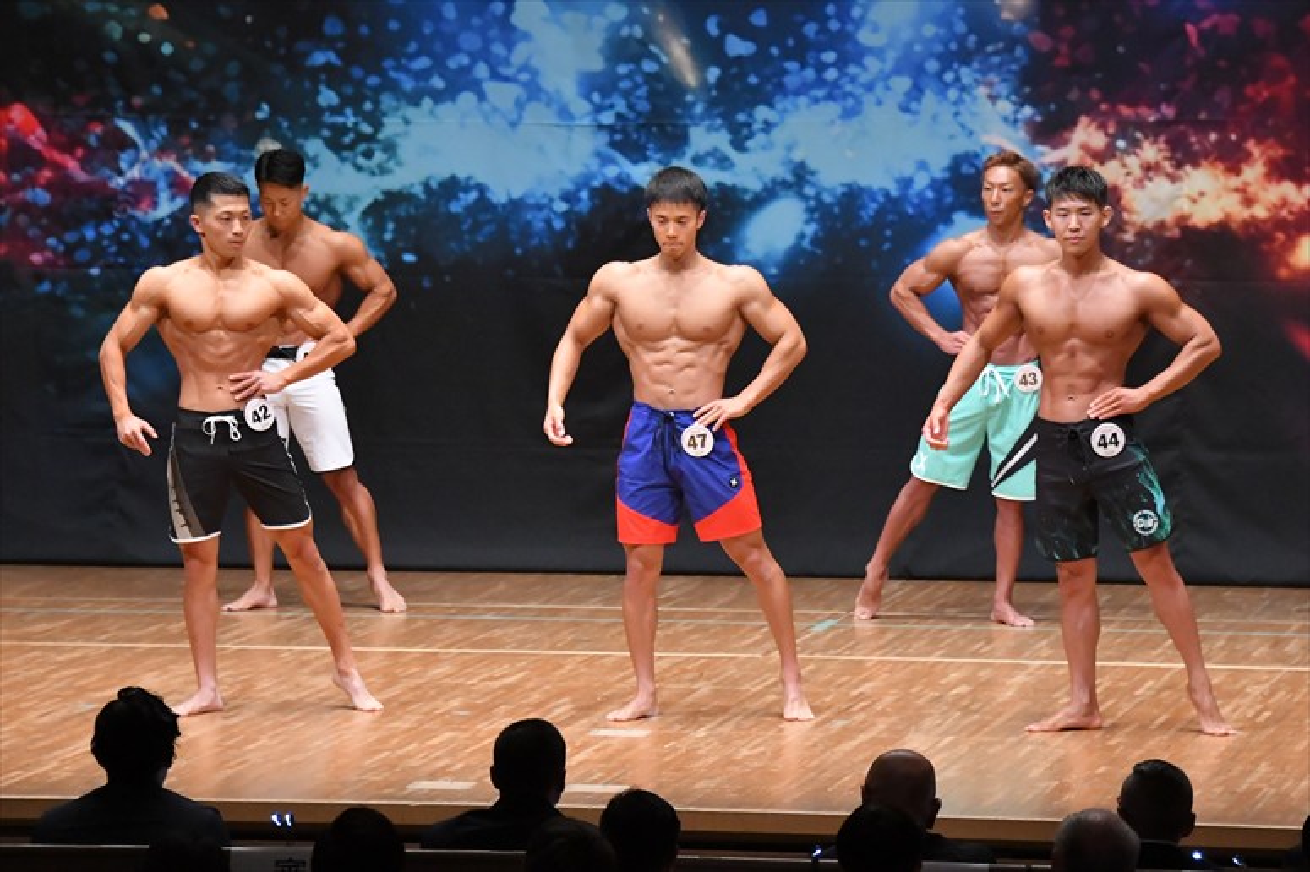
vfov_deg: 6.8
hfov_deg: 10.2
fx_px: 7347
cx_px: 655
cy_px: 436
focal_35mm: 202
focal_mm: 135
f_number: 5.6
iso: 8000
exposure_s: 1/400
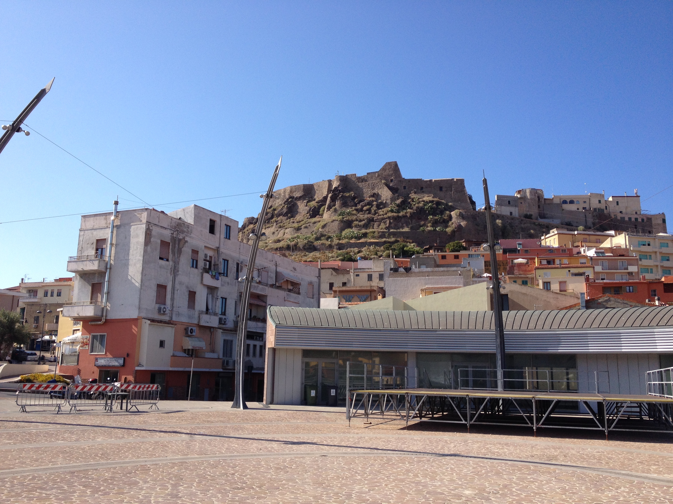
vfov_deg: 40.7
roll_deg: -1.0
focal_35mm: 35
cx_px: 336
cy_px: 252
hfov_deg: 52.6
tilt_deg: +8.8
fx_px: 680
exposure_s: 1/1416
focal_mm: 4.28
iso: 50
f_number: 2.4
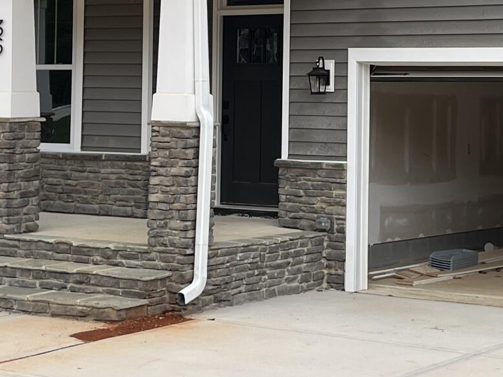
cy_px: 59
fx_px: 1468
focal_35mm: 101
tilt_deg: +2.6
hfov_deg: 19.4
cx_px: 298
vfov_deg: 14.5
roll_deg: -0.8
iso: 50
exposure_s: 1/2024
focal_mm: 5.1
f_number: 1.6
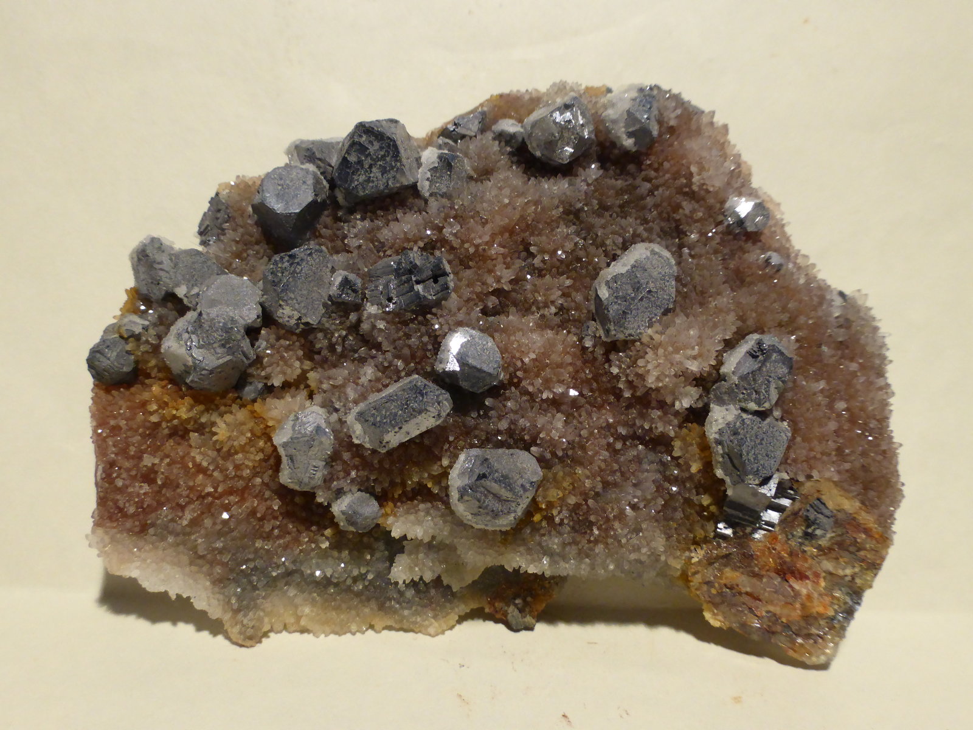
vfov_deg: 45.4
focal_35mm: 31
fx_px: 871
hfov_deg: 58.4
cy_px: 365
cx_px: 486
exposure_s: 1/40
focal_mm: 5.4
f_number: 3.6
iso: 400
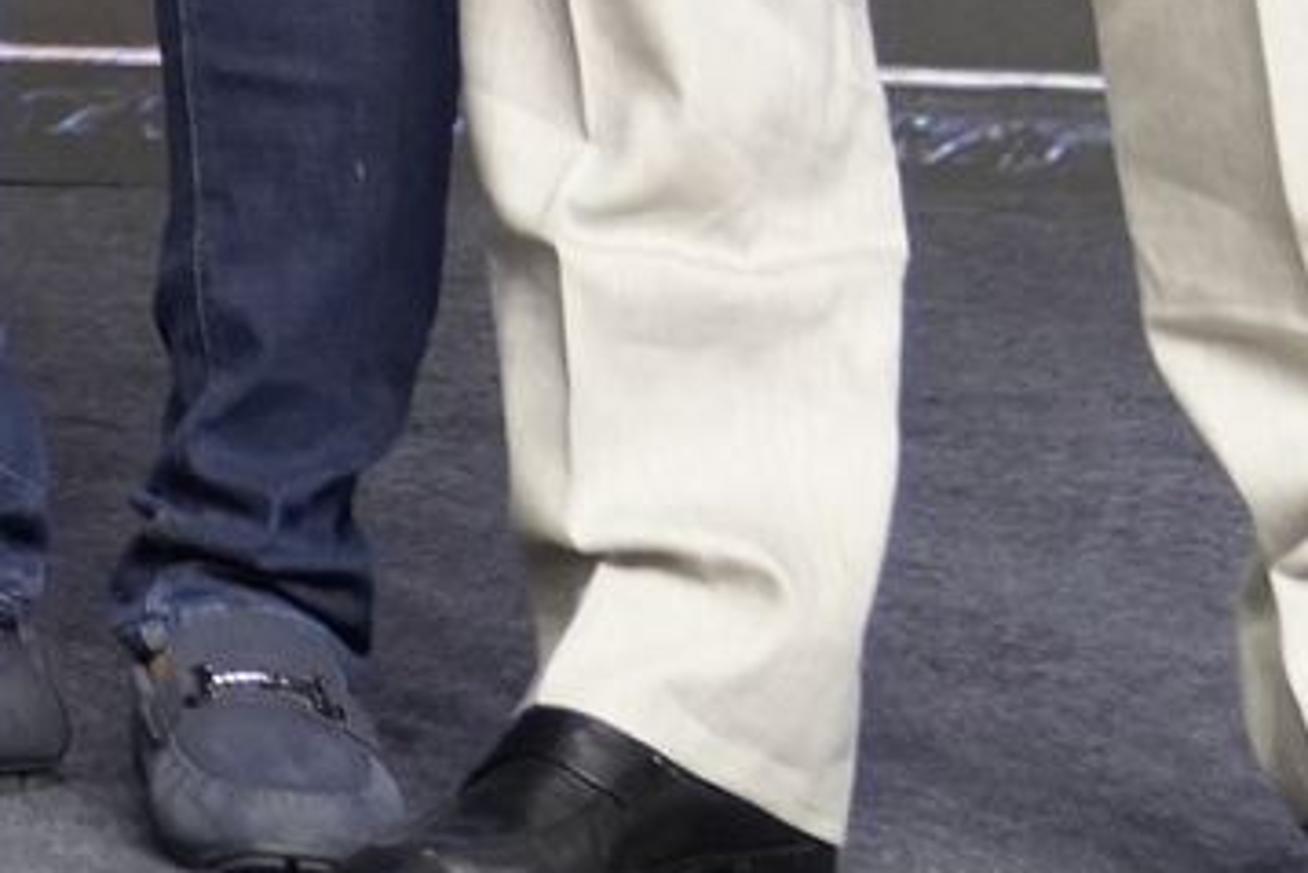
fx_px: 10395
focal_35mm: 286
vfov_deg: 4.6
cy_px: -1930
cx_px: -1461
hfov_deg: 6.9
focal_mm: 40
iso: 1600
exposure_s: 1/160
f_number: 3.5
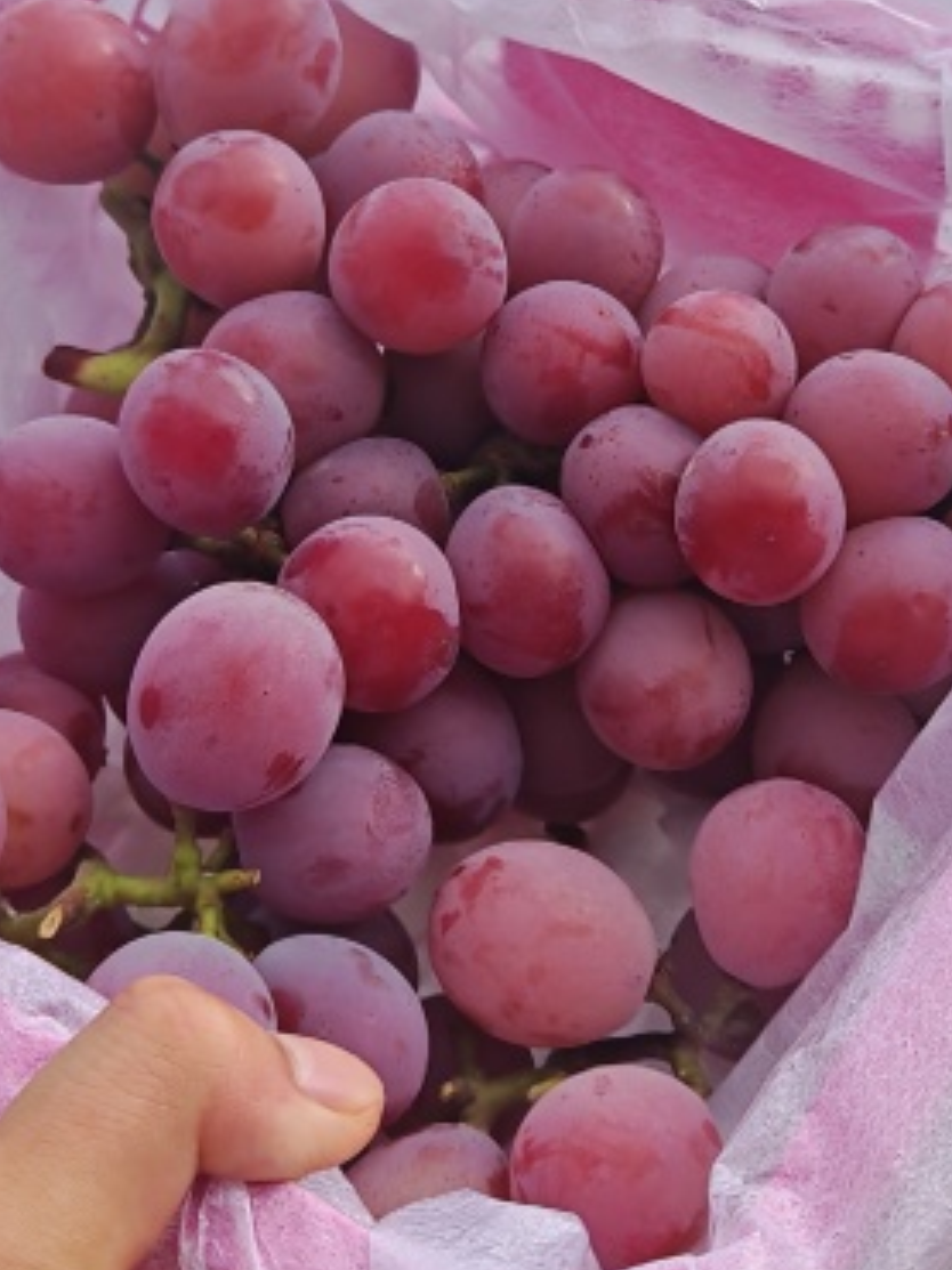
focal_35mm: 69
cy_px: 457
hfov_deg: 21.3
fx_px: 2532
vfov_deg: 28.0
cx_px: 479
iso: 50
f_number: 1.9
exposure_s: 1/1400
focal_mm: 6.67
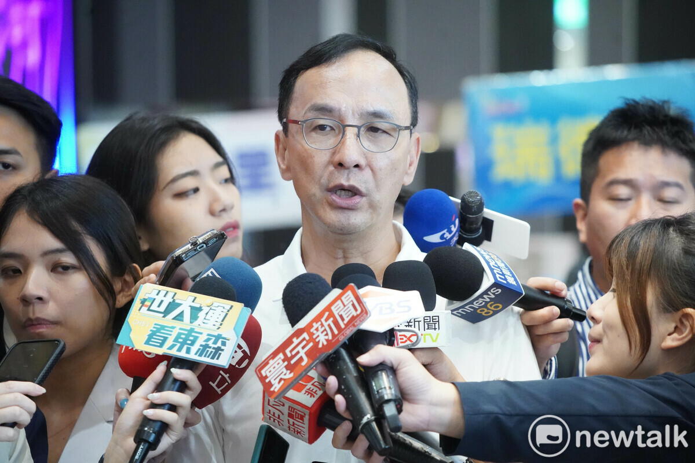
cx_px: 348
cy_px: 232
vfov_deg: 6.4
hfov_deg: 9.7
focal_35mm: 213
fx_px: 4112
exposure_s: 1/250
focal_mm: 213
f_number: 5.6
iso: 12800
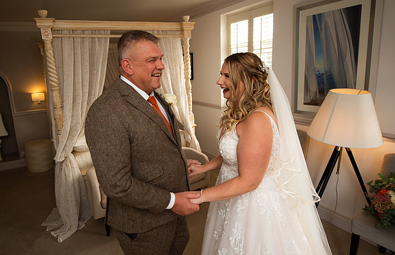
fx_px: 247
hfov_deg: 76.6
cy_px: 116
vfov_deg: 54.5
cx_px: 161
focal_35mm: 23
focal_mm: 19
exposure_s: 1/100
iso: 160
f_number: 2.8
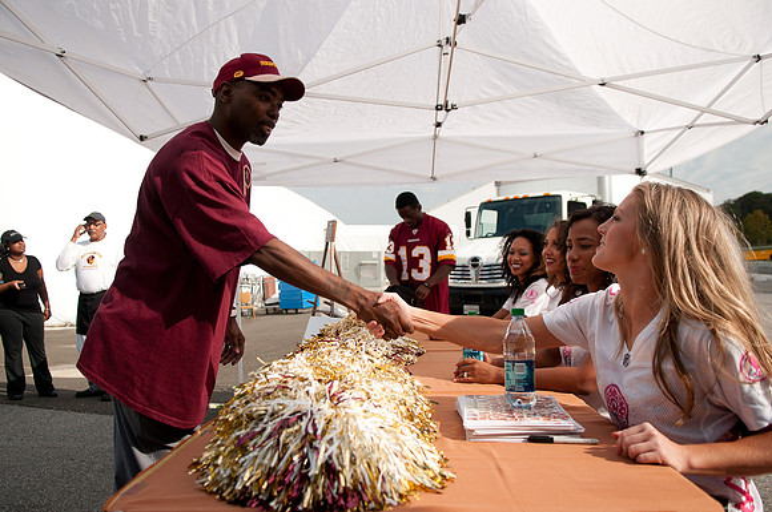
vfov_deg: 50.3
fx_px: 546
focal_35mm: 26
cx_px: 386
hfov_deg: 70.5
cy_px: 256
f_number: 2.8
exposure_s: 1/4000
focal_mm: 17
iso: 200
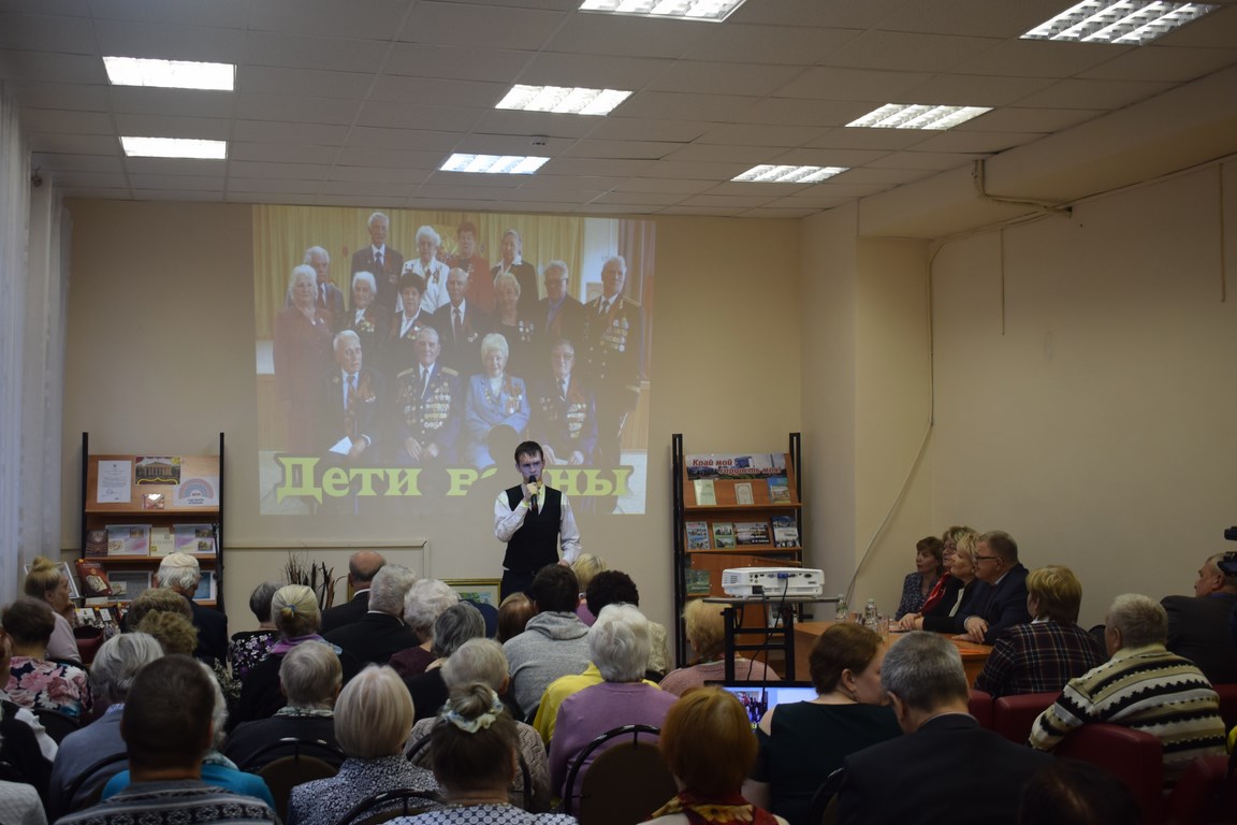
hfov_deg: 45.0
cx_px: 618
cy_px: 412
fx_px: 1495
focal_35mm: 44
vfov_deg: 30.8
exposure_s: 1/60
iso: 500
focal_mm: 29
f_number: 4.2
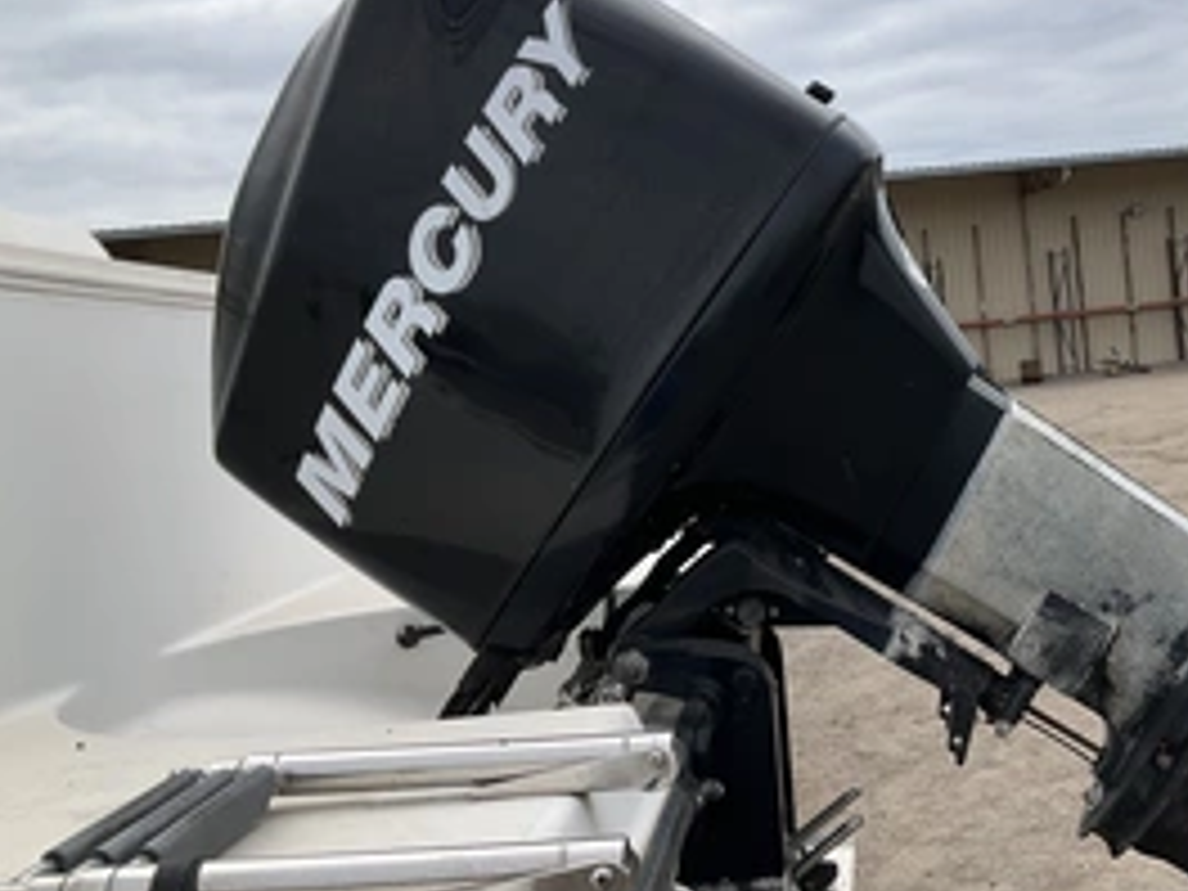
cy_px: 436
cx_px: 896
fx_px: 1510
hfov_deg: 41.6
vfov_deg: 32.9
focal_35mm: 44
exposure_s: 1/1912
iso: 25
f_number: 1.8
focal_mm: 3
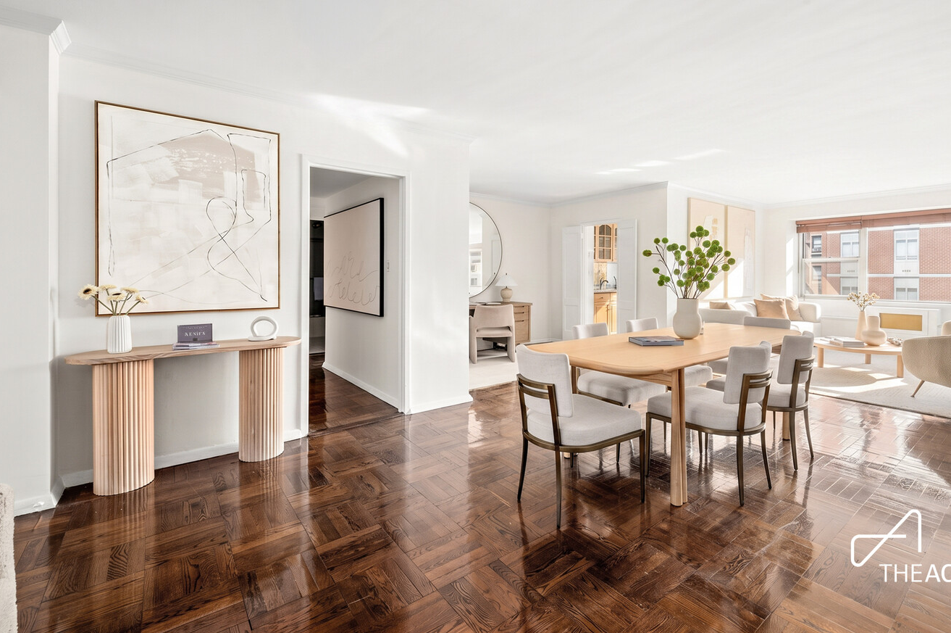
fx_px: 422
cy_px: 275
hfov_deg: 96.4
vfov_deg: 73.3
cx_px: 528
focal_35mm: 16
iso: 250
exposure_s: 1
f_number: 11
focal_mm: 14
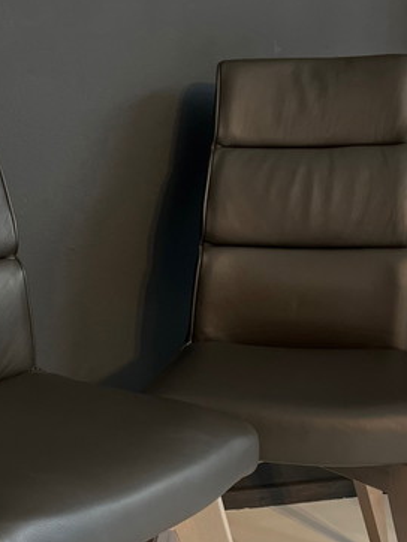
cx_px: 75
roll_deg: -1.2
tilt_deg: -18.9
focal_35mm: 49
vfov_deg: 37.5
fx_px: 767
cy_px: 432
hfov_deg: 29.0
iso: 500
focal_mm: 5.7
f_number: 1.5
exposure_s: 1/33
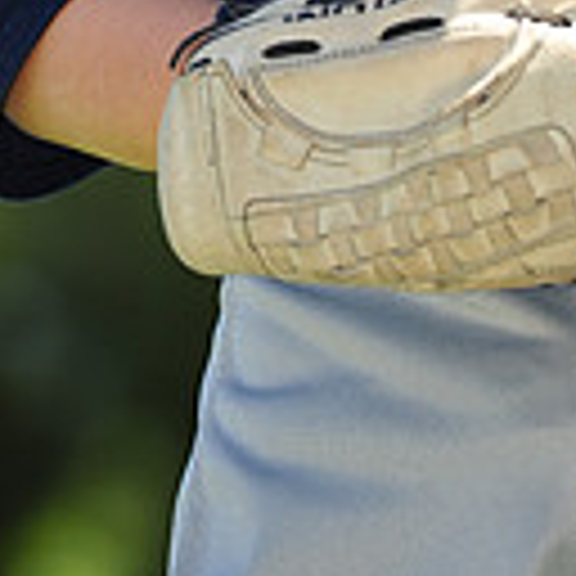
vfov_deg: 2.3
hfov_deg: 2.3
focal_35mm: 768
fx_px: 14458
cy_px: -472
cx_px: 504
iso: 200
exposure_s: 1/640
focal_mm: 200
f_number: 4
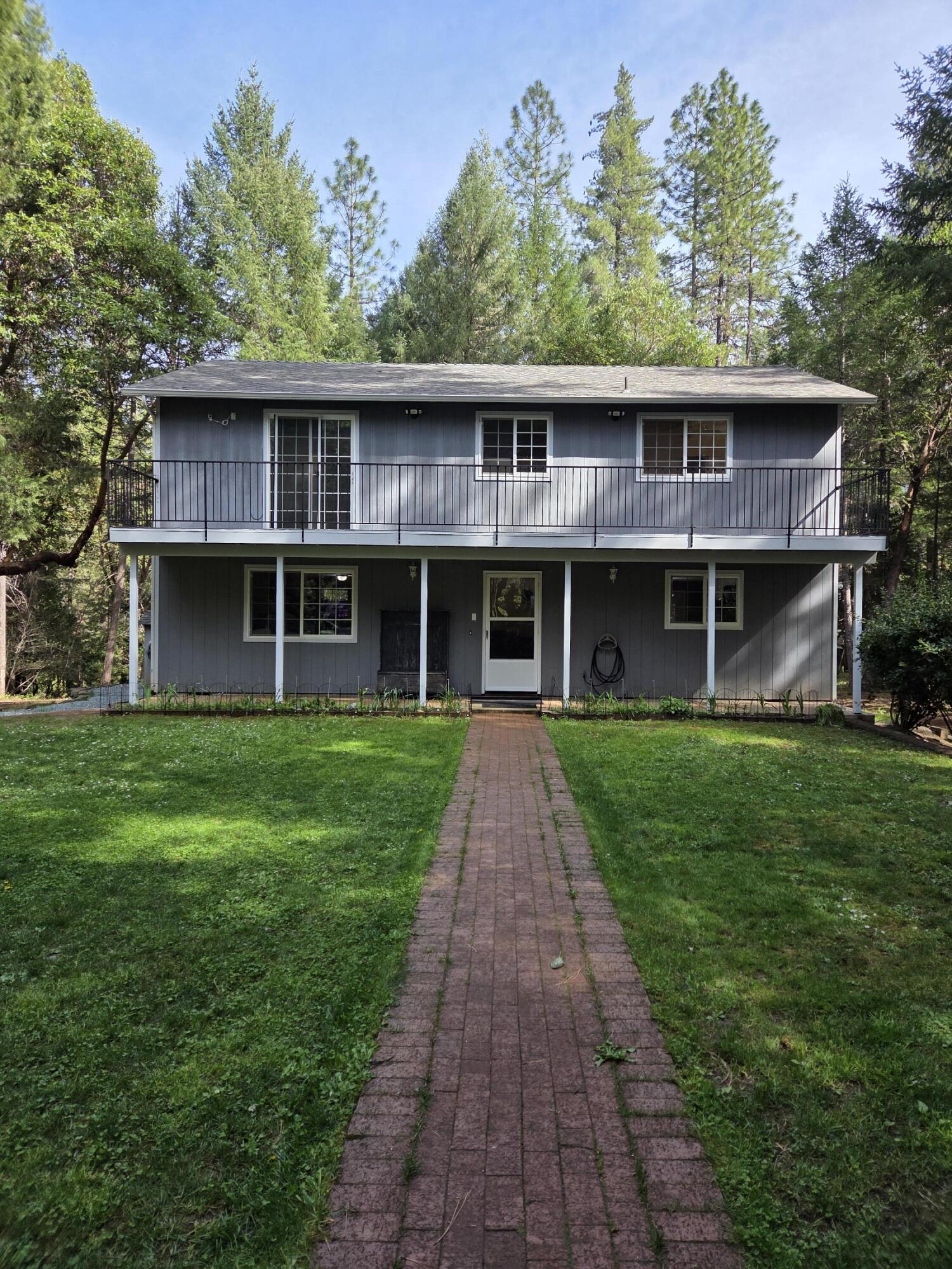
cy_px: 634
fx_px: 843
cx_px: 476
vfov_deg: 73.9
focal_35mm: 23
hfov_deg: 58.9
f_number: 1.8
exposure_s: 1/1457
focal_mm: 5.4
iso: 80
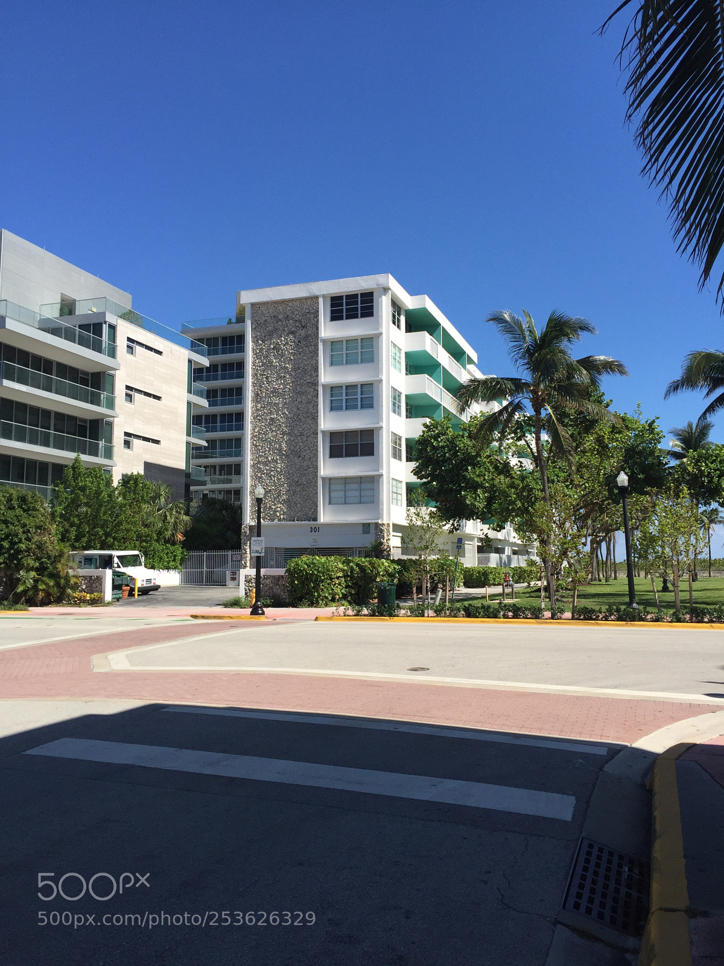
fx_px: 809
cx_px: 362
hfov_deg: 48.2
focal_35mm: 29
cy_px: 483
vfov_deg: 61.7
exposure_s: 1/2326
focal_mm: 4.15
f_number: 2.2
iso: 32
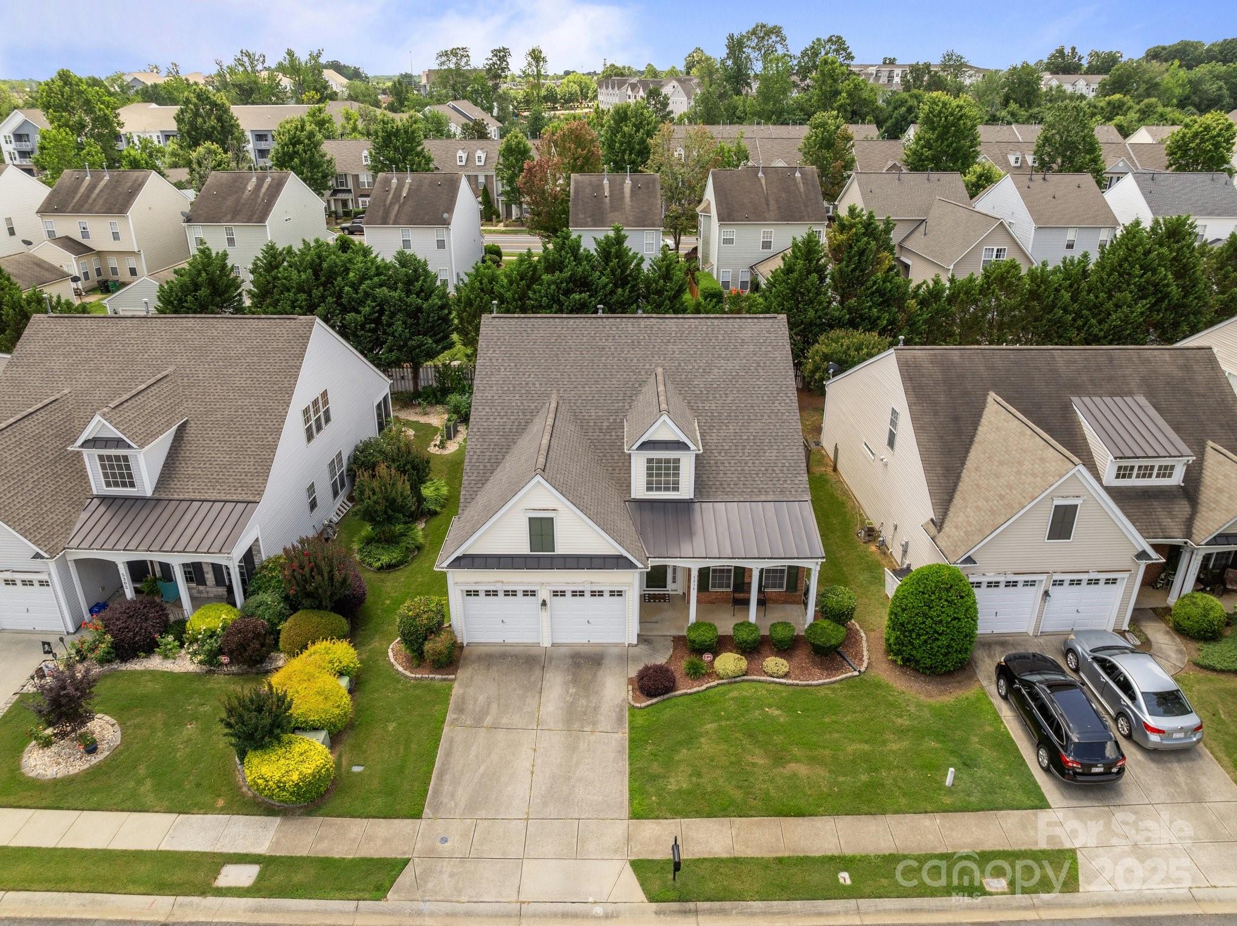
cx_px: 618
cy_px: 463
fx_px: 857
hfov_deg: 71.6
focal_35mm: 24
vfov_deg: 56.8
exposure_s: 1/1250
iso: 190
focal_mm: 12.29
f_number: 2.8
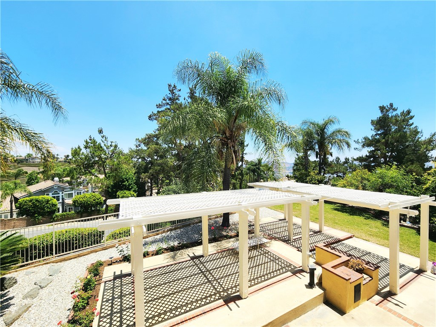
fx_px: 164
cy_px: 164
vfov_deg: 89.9
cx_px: 218
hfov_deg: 106.2
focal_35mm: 13
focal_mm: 2.2
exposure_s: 1/2500
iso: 50
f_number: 2.2
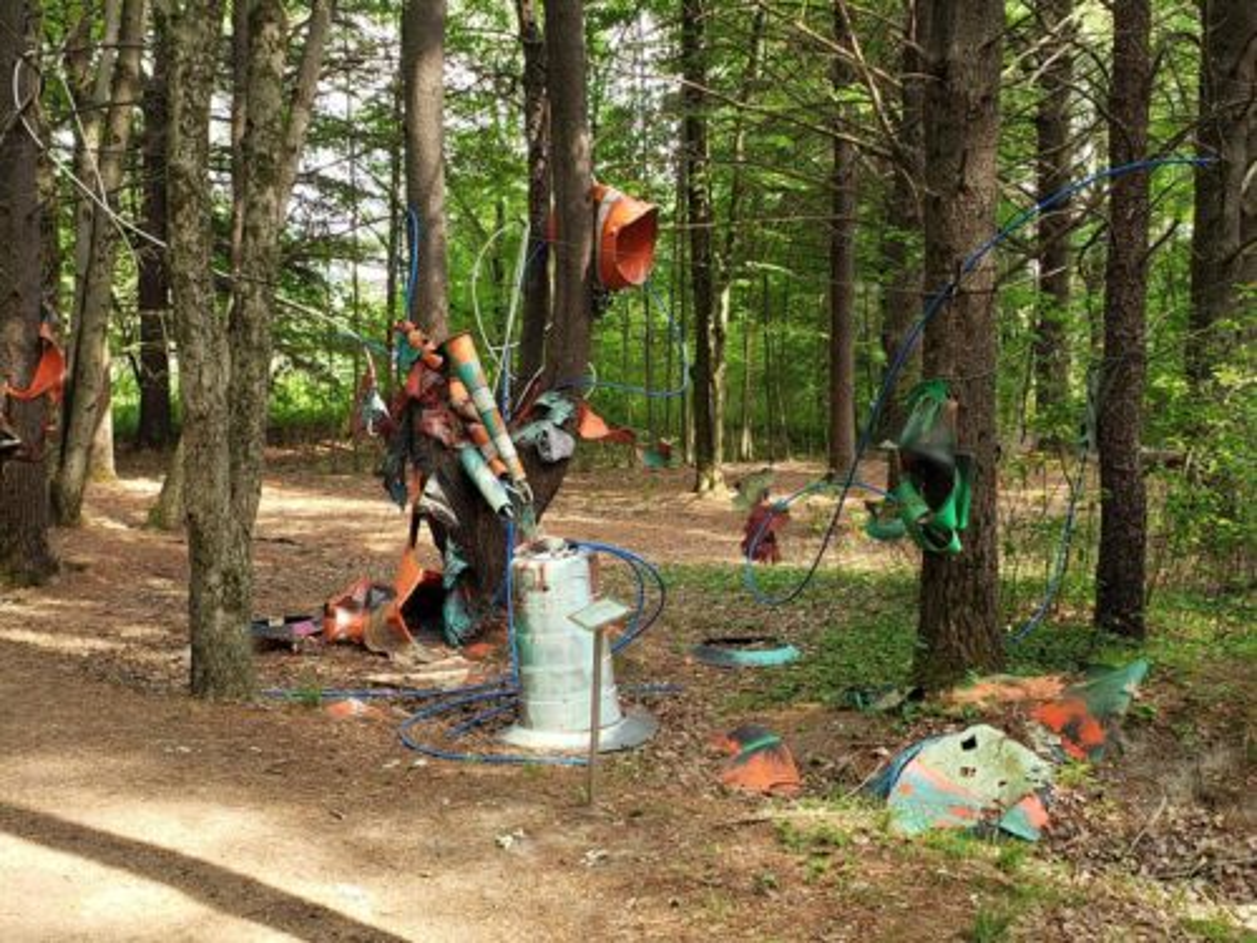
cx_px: 628
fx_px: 944
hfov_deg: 67.3
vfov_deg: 53.1
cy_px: 472
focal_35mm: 26
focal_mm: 4.3
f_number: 2.4
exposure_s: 1/50
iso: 50
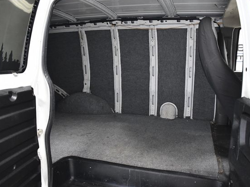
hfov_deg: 60.0
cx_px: 131
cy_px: 91
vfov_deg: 46.8
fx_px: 217
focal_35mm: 30
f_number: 3.5
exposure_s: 1/200
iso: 2500
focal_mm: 18
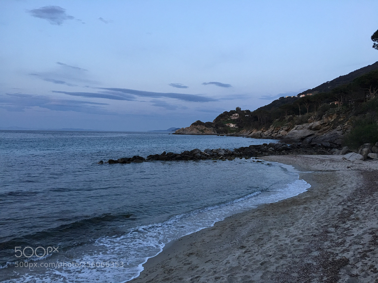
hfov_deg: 61.7
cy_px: 142
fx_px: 317
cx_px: 189
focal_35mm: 29
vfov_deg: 48.2
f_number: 2.2
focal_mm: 4.15
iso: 32
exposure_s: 1/33
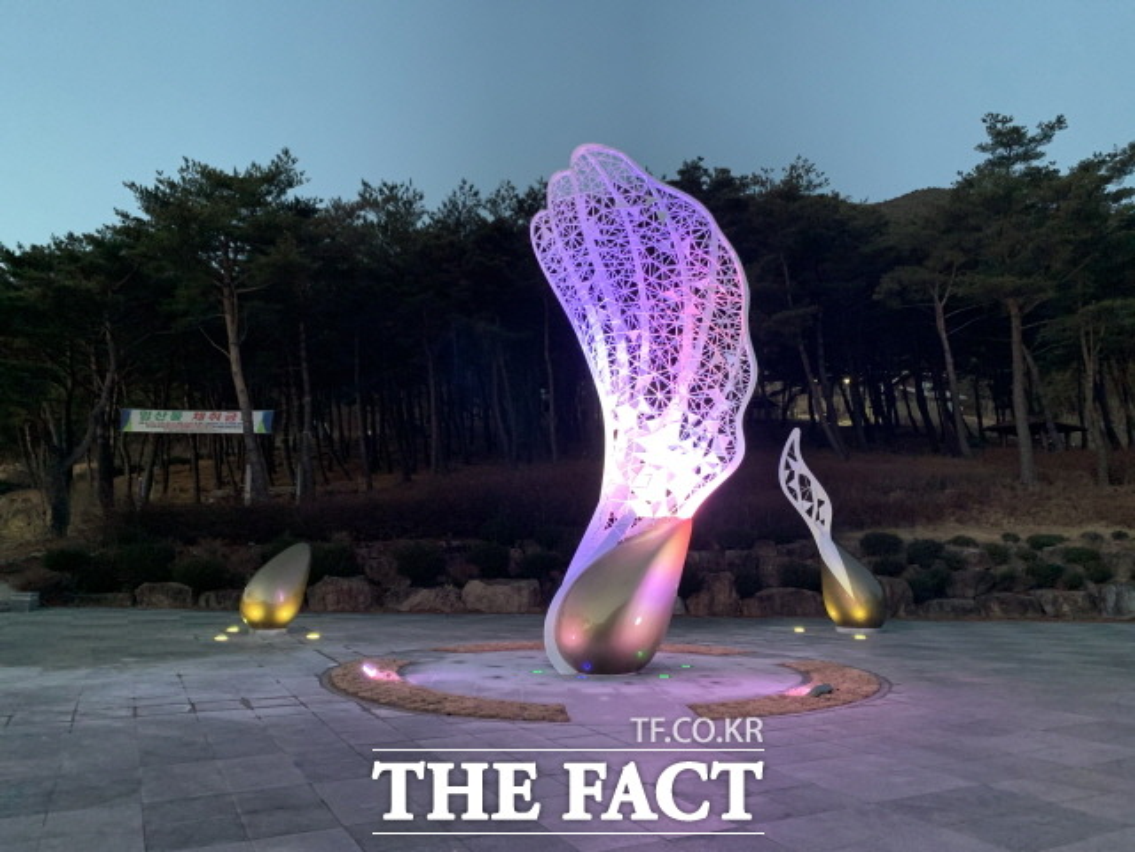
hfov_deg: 67.3
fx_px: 852
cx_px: 568
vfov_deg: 53.1
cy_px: 426
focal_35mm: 26
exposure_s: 1/28
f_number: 1.8
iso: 500
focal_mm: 4.25
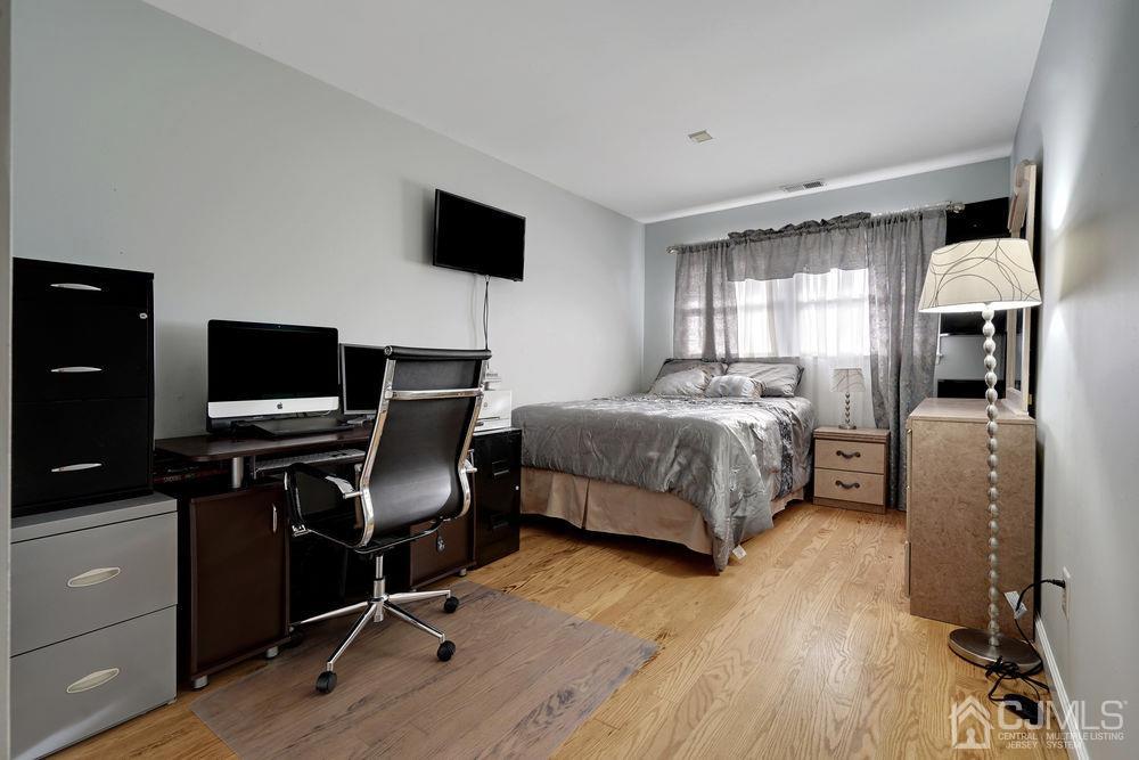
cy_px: 380
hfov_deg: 96.7
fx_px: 506
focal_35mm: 16
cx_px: 570
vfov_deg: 73.8
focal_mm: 16
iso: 200
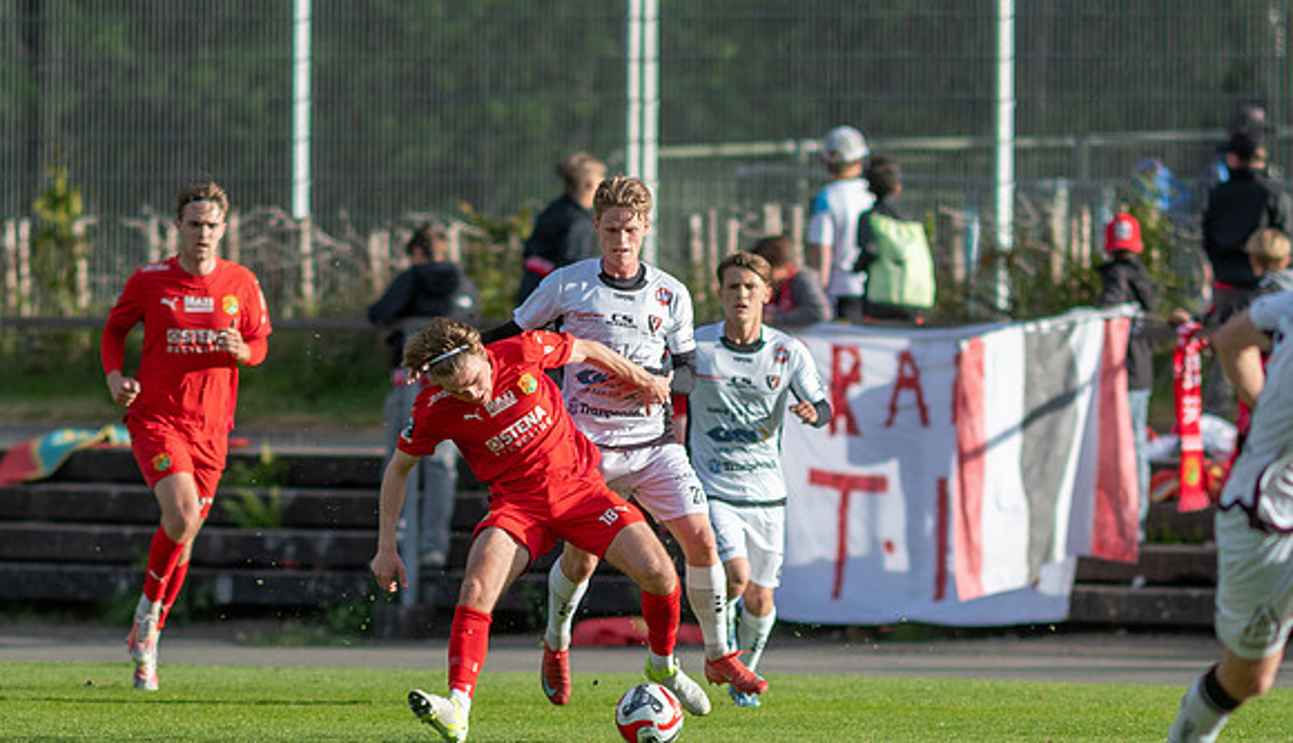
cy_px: 526
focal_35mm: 782
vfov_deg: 1.6
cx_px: 504
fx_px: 26951
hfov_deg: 2.7
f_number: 3.2
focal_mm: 300
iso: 160
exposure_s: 1/2500
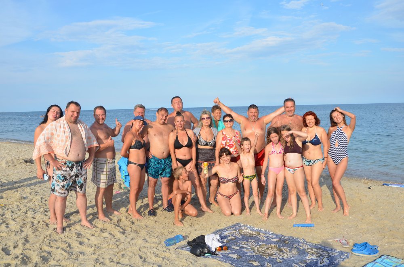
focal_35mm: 36
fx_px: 403
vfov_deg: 36.7
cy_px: 134
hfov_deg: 53.2
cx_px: 202
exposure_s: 1/250
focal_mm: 24
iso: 125
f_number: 8
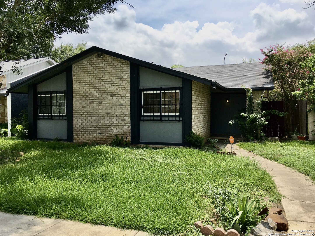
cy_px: 118
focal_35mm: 29
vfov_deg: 48.2
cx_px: 158
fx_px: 264
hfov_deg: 61.7
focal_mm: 4.15
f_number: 2.2
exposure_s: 1/2079
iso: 25
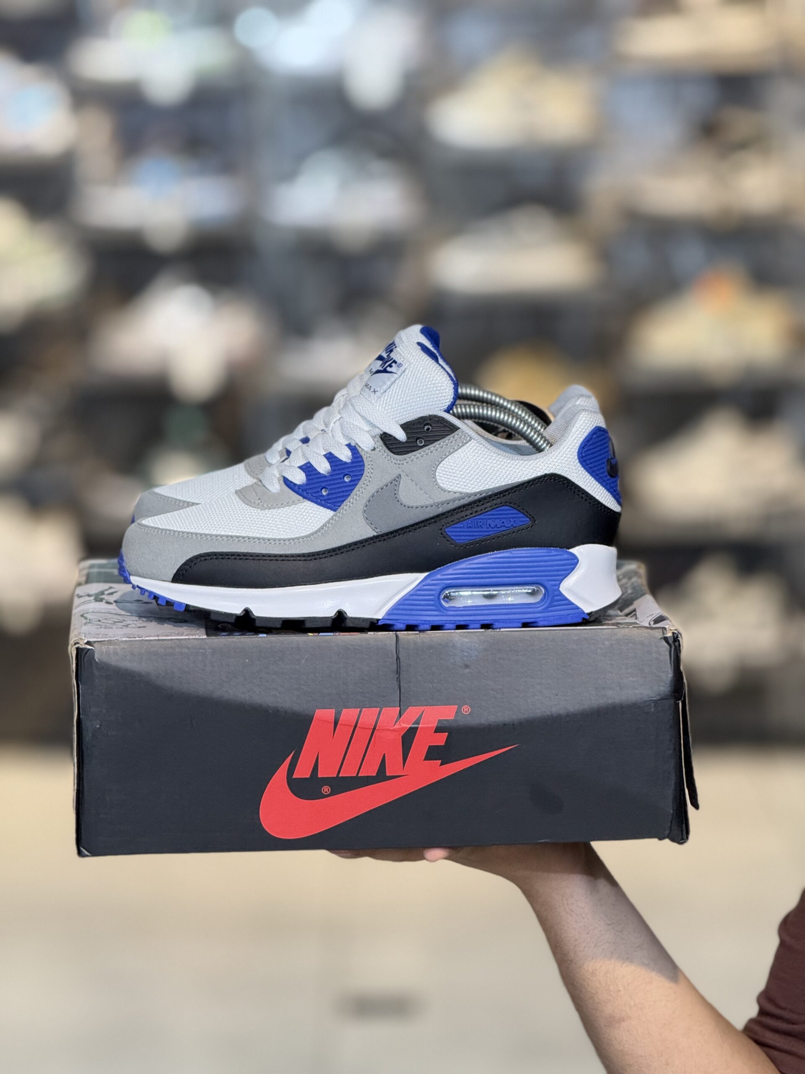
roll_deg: +0.6
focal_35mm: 120
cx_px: 402
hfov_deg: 12.3
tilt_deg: -6.7
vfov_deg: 16.4
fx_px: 3721
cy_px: 537
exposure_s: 1/100
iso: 200
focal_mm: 15.66
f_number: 2.8
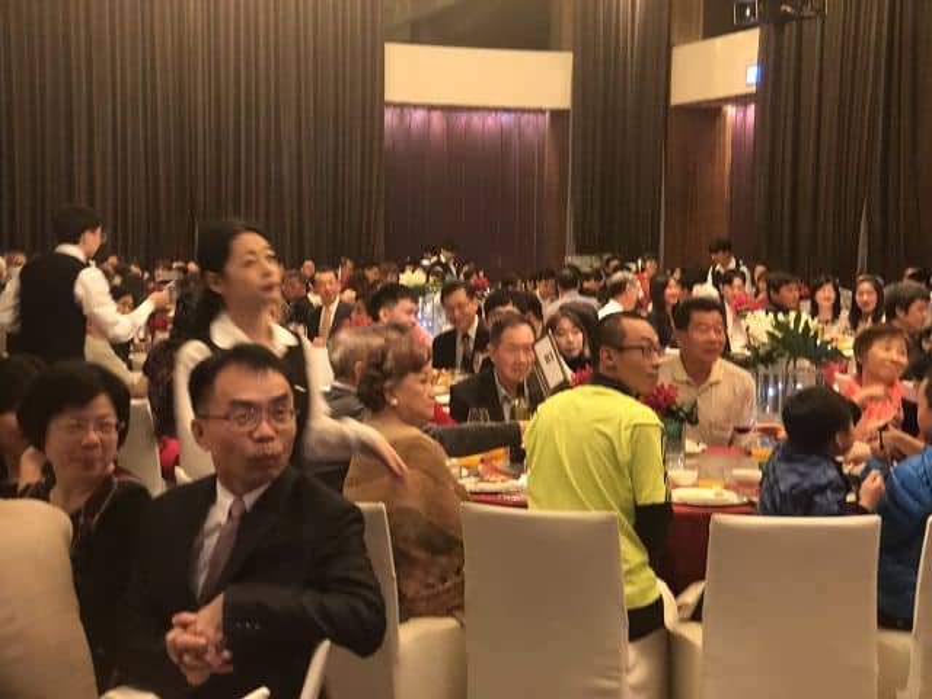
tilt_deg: -1.9
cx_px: 466
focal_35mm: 52
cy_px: 350
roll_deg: -0.4
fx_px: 1400
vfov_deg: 28.0
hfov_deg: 36.8
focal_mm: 6
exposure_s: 1/40
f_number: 2.4
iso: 500
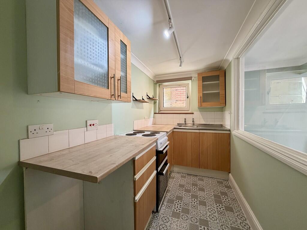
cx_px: 154
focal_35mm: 14
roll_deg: +0.8
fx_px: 124
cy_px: 115
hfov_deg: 102.1
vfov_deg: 85.7
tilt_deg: -0.7
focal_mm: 2.22
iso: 200
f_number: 2.2
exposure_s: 1/100
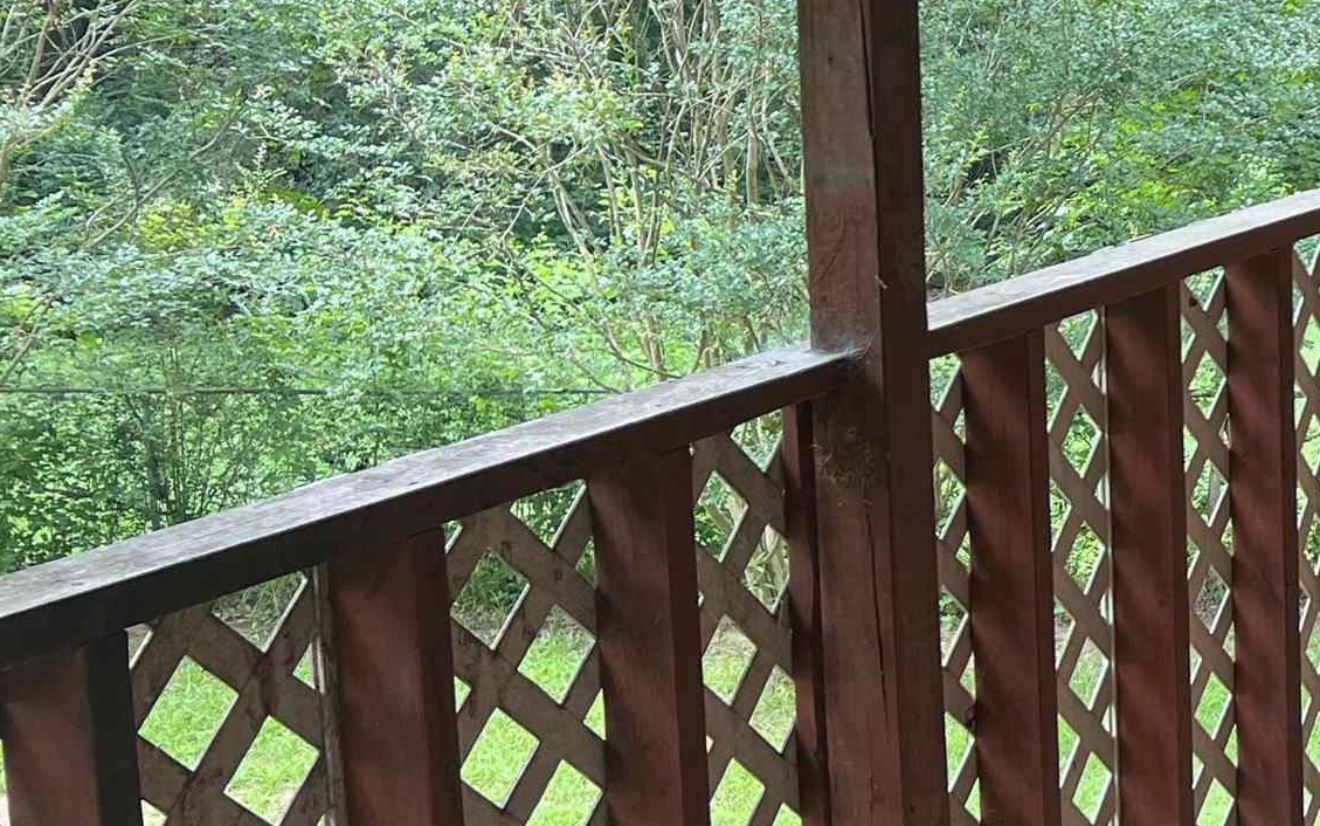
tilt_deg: -7.9
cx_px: 1772
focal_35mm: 75
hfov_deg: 23.8
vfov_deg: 17.2
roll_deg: -0.3
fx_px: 2698
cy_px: 160
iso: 40
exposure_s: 1/121
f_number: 1.5
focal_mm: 5.7
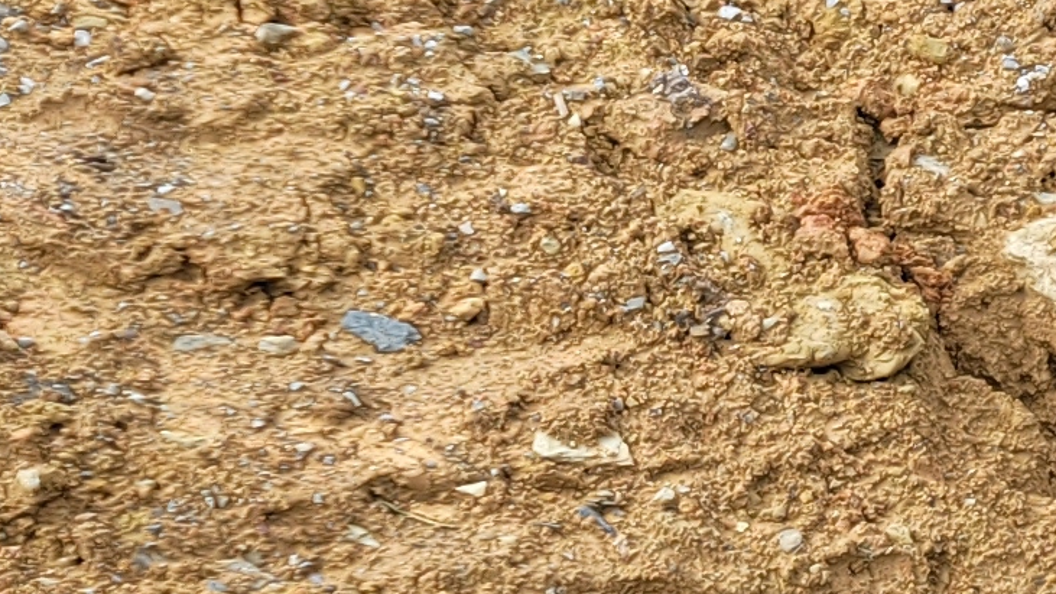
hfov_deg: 12.1
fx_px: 4172
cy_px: 262
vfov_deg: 8.1
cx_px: 2363
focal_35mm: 149
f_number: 1.8
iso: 20
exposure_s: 1/463
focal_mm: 7
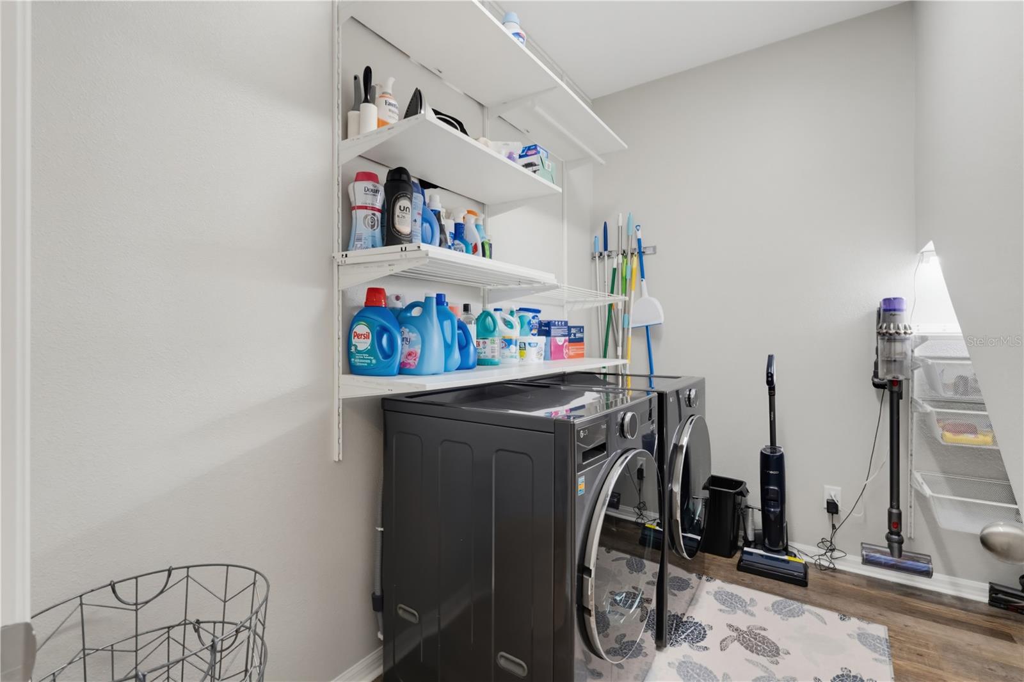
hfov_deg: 95.0
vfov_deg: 72.0
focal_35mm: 16
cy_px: 341
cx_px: 512
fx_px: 469
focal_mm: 16.5
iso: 1600
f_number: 13
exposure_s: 1/6
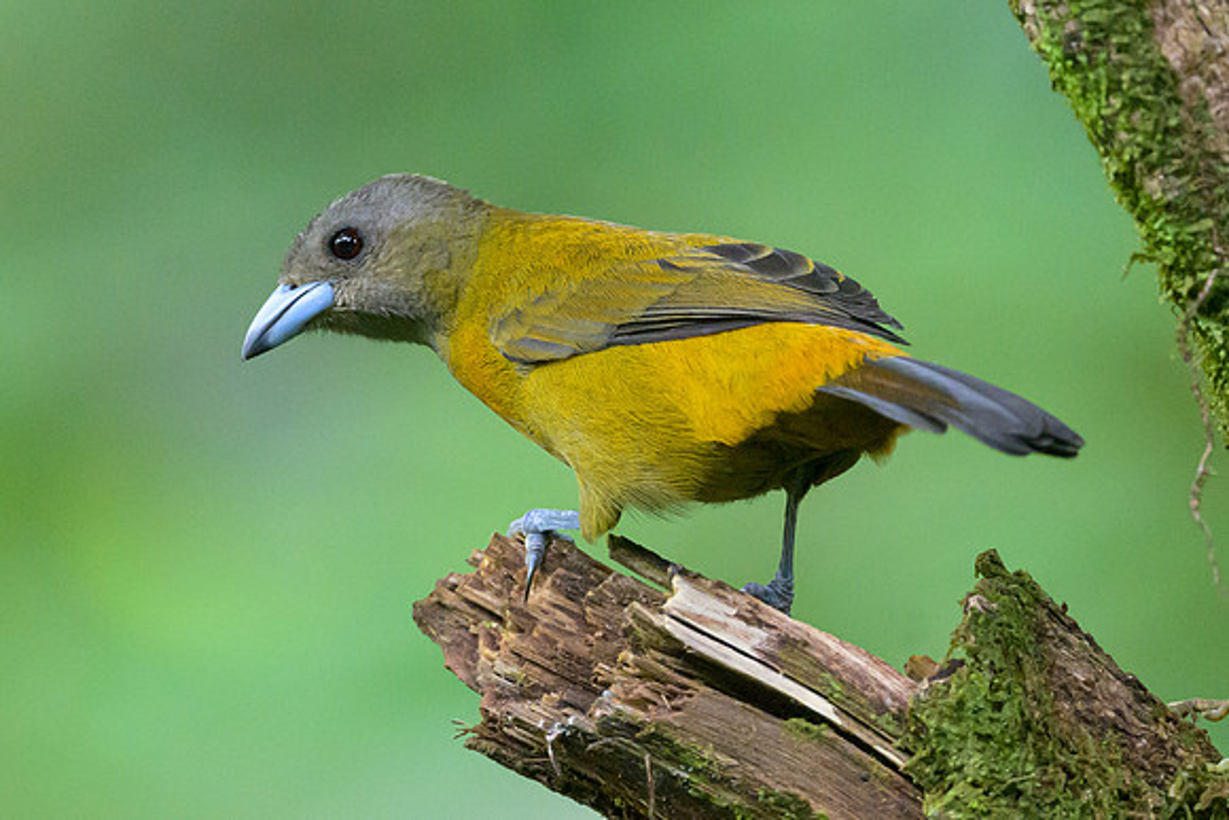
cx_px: 479
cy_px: 315
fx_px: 40690
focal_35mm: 1192
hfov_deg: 1.7
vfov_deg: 1.2
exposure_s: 1/1000
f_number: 5.6
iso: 5600
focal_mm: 500
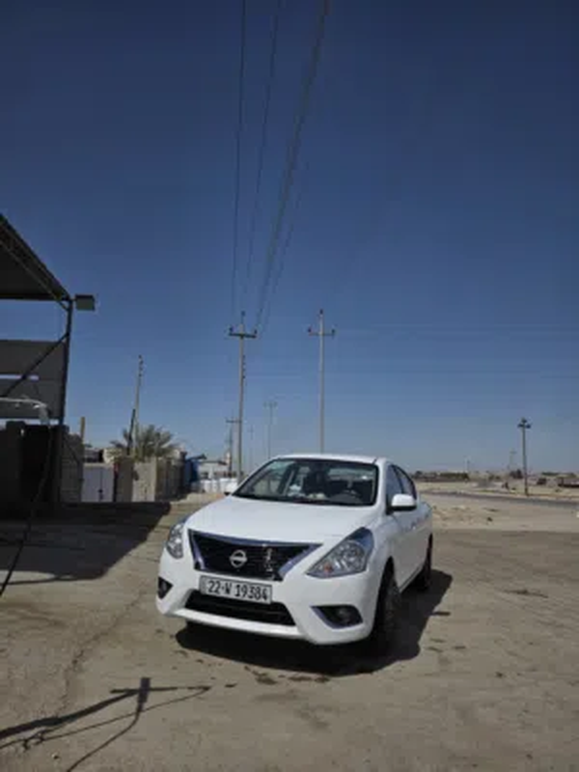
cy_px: 386
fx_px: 513
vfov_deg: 73.9
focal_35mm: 23
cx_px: 290
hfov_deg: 58.9
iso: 25
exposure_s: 1/7944
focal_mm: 6.3
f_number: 1.7
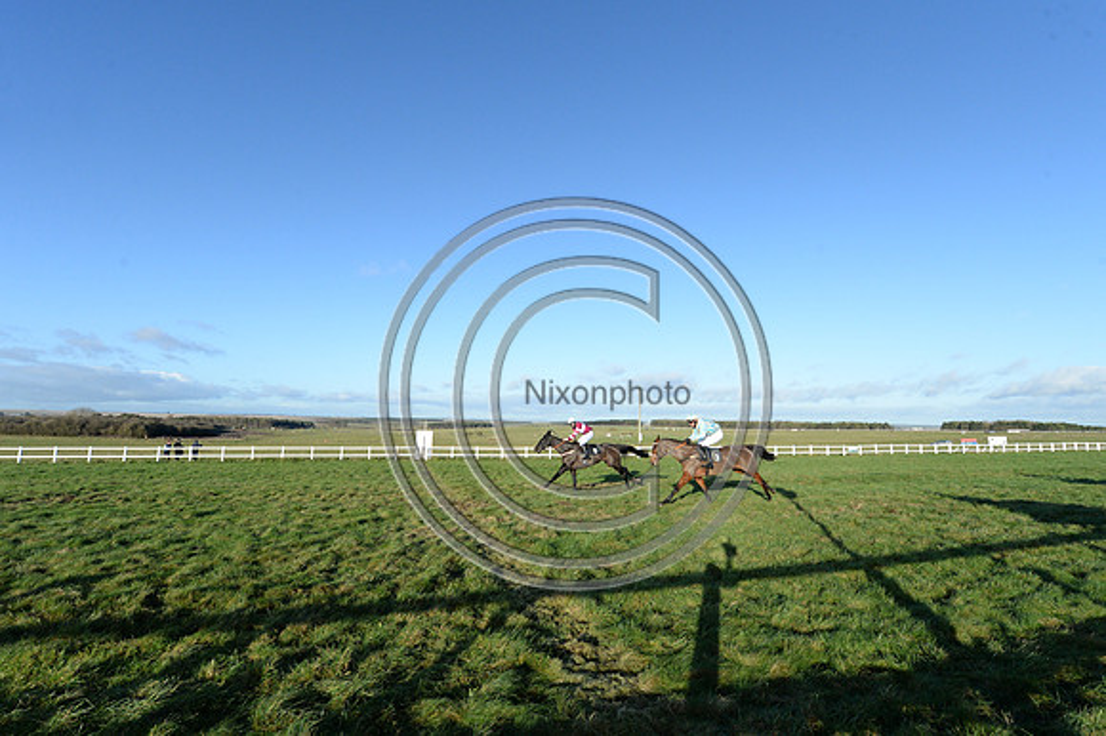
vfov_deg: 73.7
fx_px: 491
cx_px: 553
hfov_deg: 96.8
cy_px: 368
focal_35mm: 16
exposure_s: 1/3200
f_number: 8
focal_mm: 16
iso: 1600
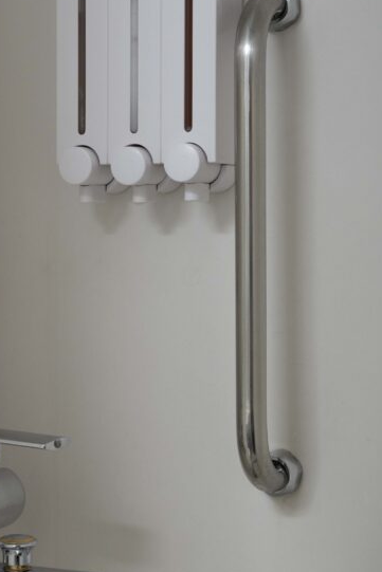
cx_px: 95
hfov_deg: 15.6
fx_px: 1384
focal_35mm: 87
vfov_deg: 23.4
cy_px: 272
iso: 1000
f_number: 5.6
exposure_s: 1/160
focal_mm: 46
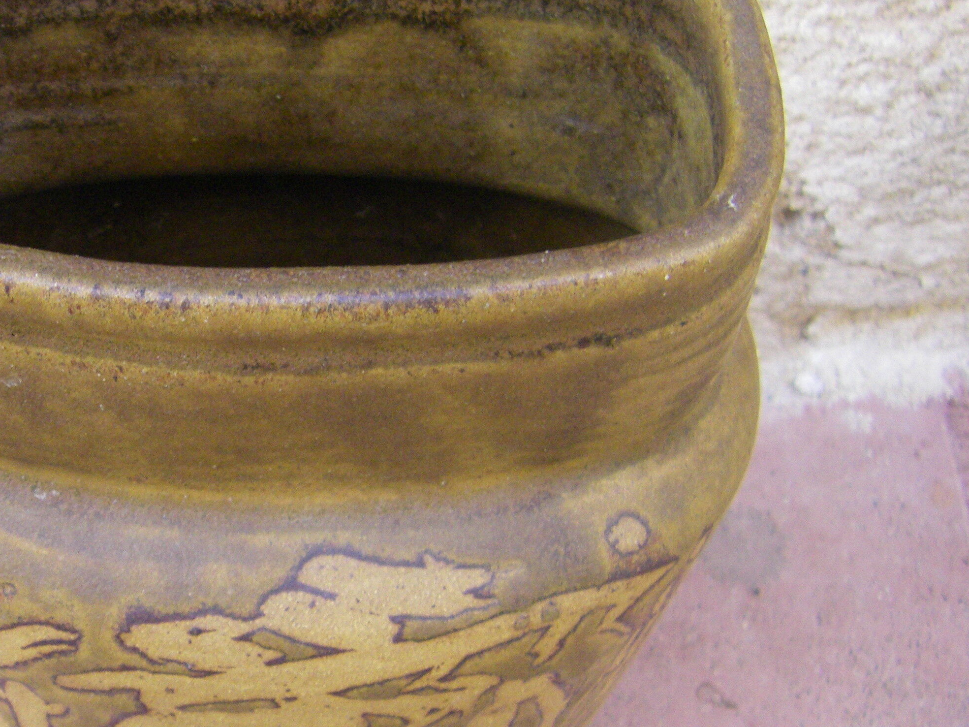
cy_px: 404
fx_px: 1764
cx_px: 256
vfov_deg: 23.3
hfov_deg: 30.3
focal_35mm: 63
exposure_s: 1/100
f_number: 3.5
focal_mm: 6.3
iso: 320
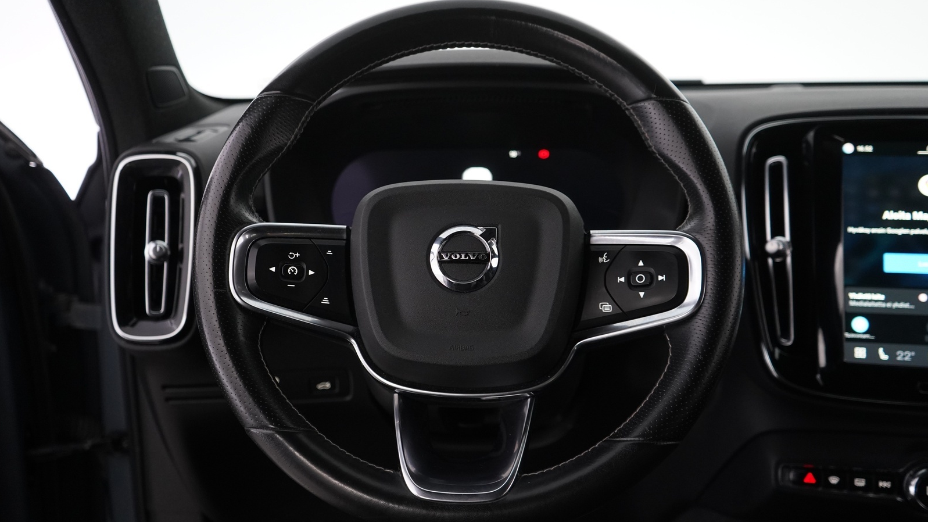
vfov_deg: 34.6
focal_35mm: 34
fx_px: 837
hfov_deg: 58.0
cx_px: 464
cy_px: 260
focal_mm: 32
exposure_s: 1/40
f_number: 4
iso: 3200
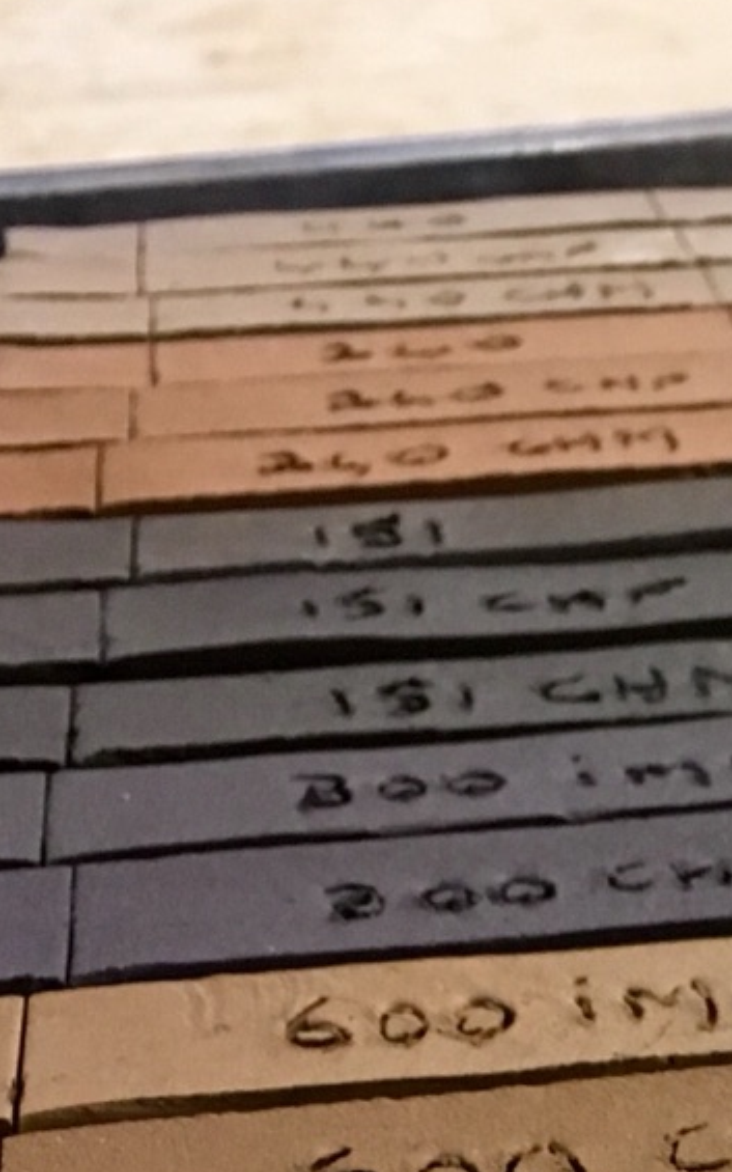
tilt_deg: -32.2
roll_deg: +1.9
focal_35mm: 98
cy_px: 1369
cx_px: 1082
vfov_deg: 20.0
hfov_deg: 12.7
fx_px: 3129
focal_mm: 4.15
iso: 200
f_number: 2.2
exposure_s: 1/20
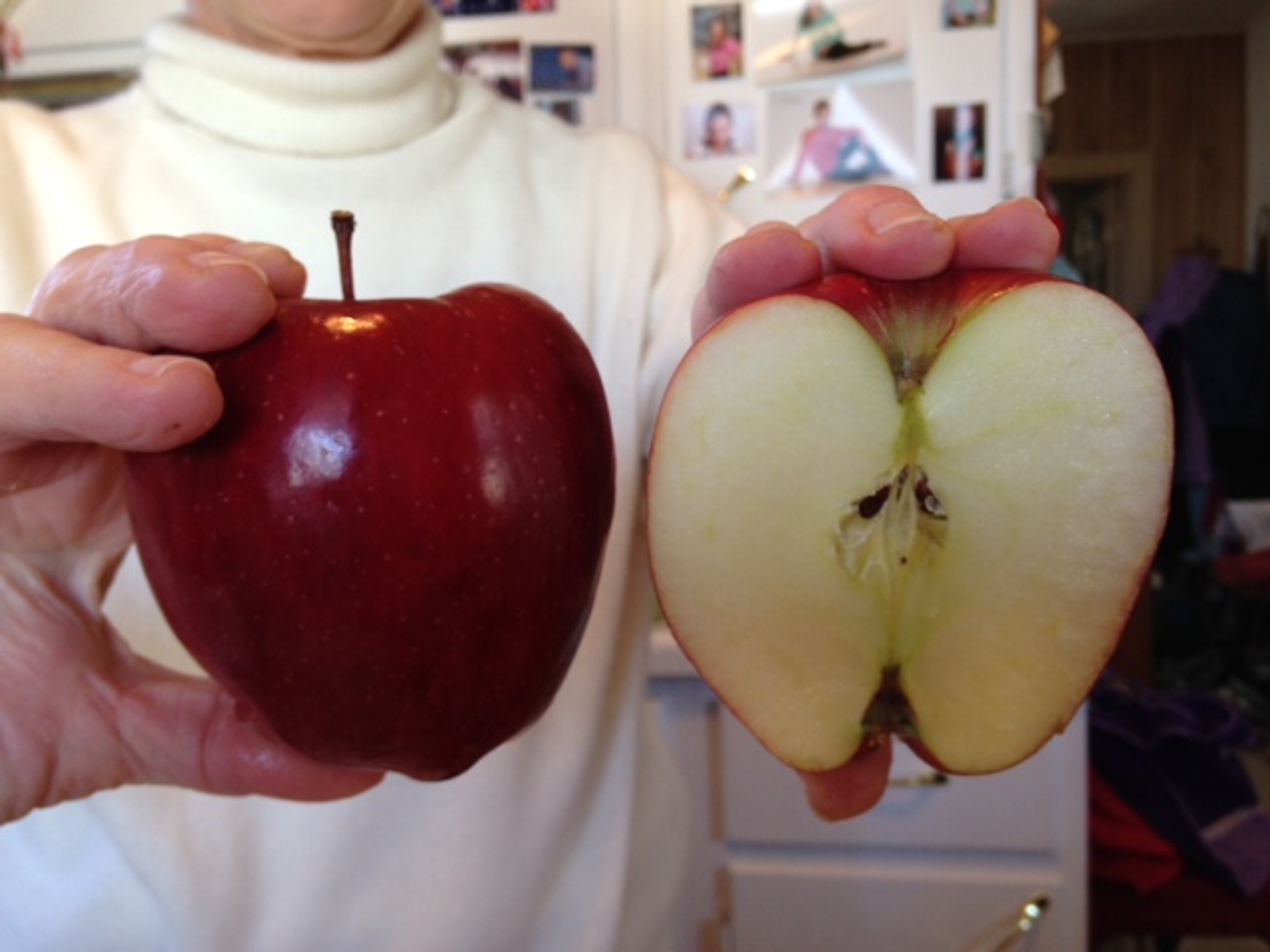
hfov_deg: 55.4
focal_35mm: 33
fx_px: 1211
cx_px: 635
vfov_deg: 42.9
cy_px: 476
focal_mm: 4.12
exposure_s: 1/20
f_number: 2.4
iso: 50
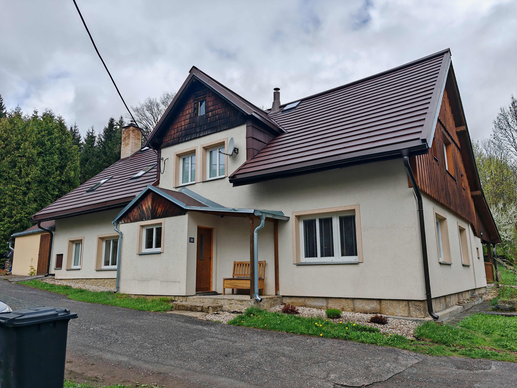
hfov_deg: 65.3
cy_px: 194
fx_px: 403
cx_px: 258
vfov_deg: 51.4
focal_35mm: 27
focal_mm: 7.62
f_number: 1.6
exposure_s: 1/1800
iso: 50
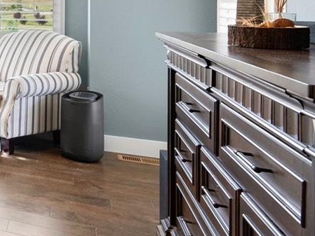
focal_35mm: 48
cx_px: -222
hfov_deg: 23.9
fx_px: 437
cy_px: -4
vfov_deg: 28.3
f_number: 9
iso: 640
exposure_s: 1/10
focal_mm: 14
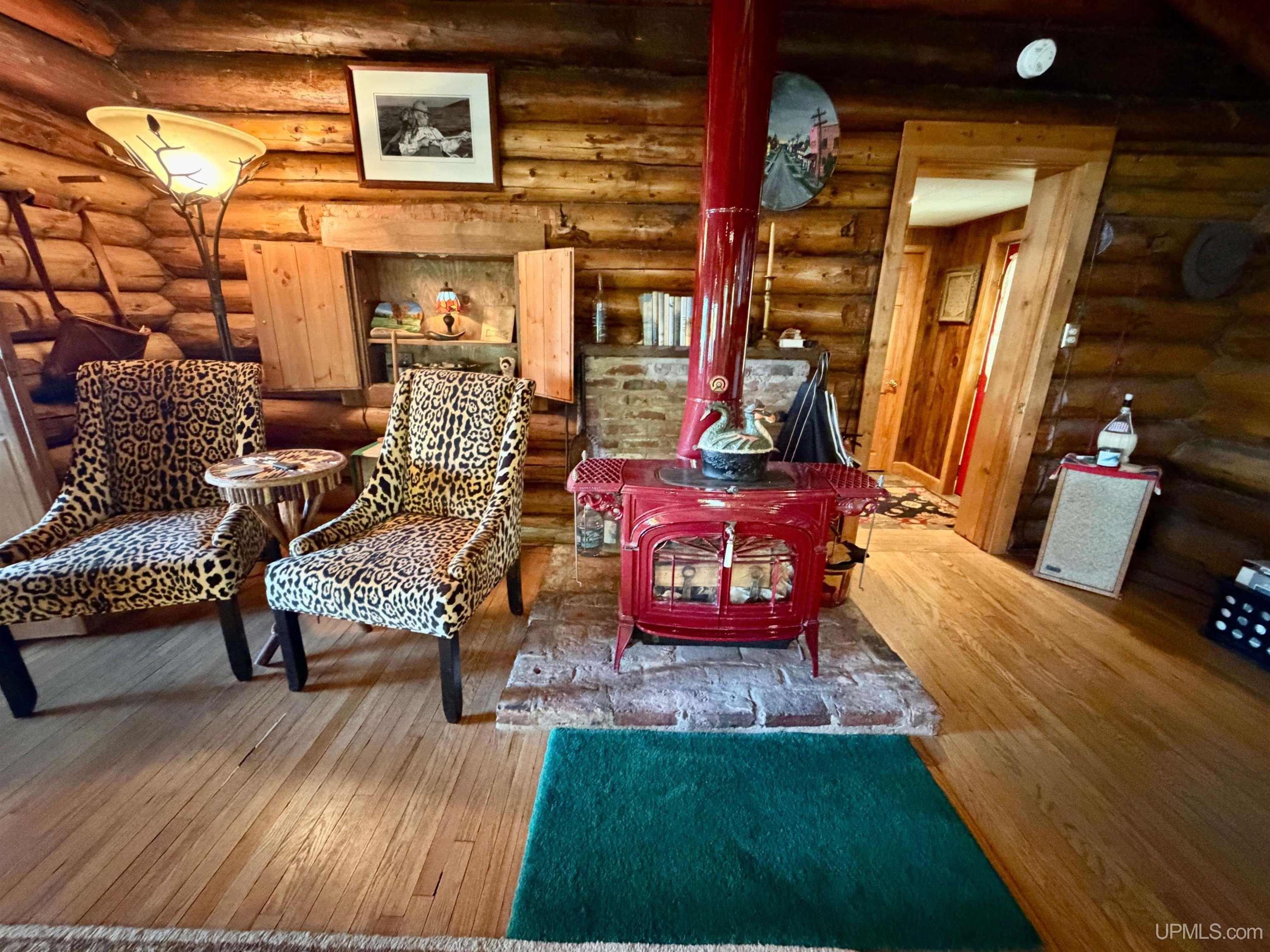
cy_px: 476
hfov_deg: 102.1
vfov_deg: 85.7
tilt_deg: -16.7
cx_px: 635
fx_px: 514
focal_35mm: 14
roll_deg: -1.2
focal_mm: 2.22
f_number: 2.2
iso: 1250
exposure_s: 1/40
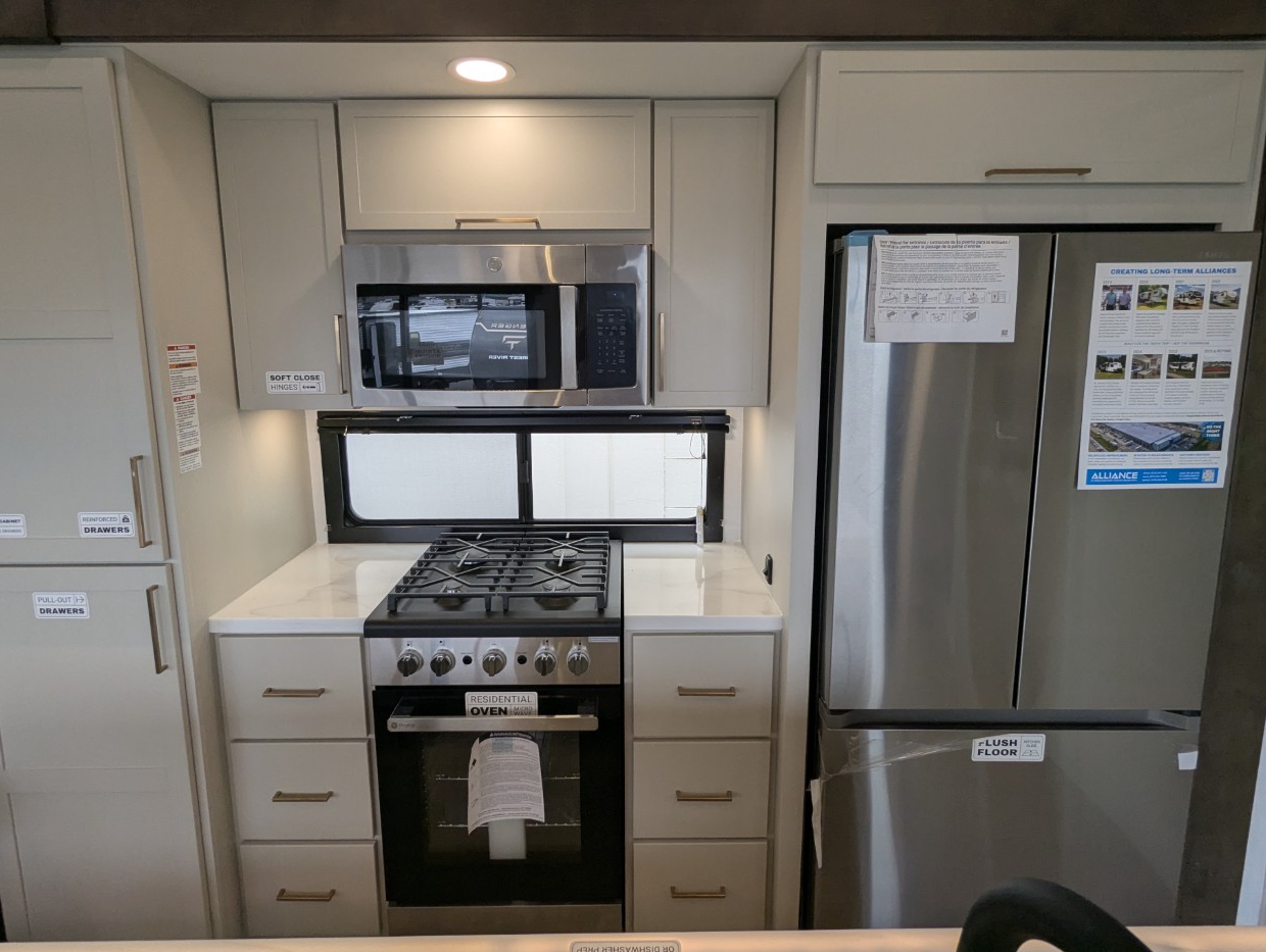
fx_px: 659
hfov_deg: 87.7
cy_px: 430
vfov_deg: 71.5
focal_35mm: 18
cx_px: 626
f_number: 2.2
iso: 68
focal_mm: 2.35
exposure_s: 1/159
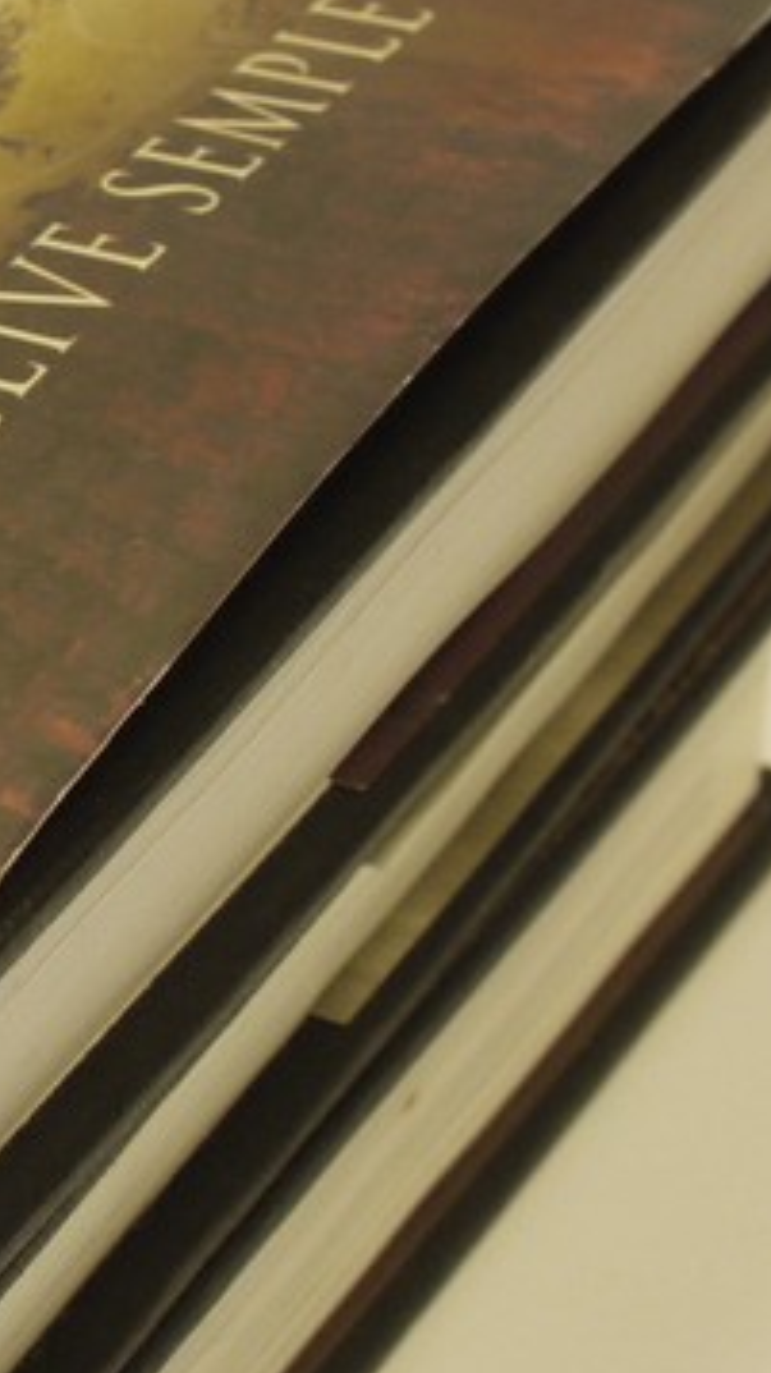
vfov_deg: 9.8
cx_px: -1519
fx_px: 7971
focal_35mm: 219
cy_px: 660
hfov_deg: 5.2
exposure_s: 1/20
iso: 400
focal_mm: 30
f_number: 8
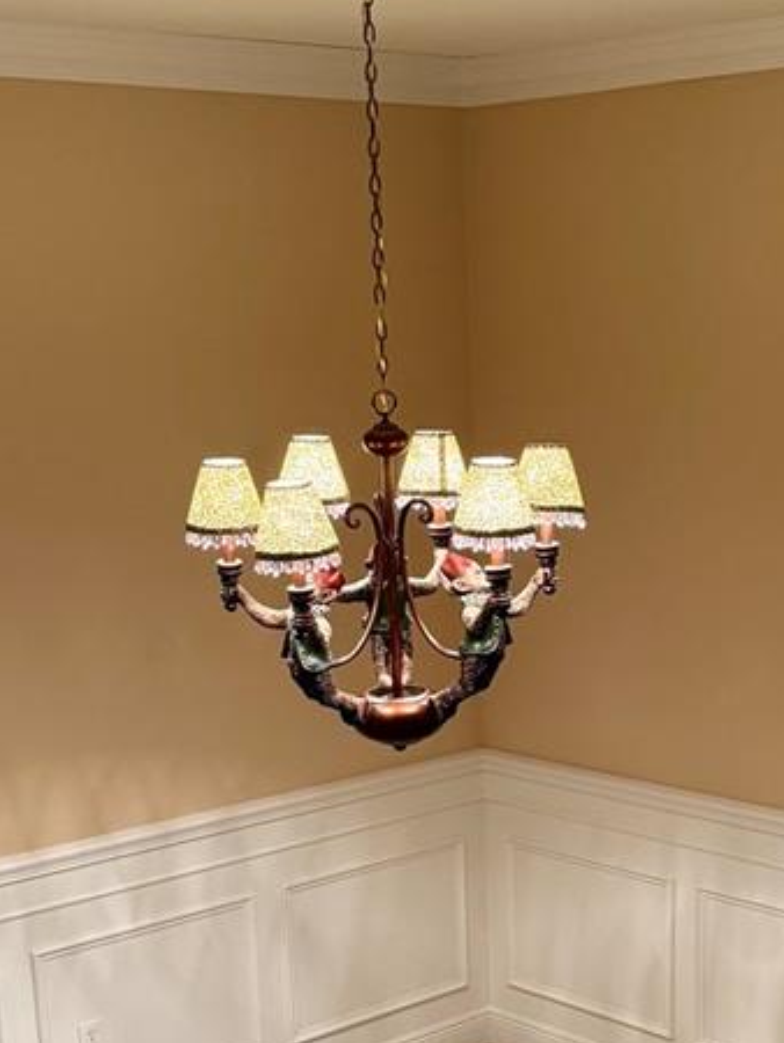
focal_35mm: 64
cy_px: 890
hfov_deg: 22.9
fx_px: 1931
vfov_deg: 29.3
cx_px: 503
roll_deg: +2.8
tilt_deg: -17.7
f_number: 1.78
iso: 320
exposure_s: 1/60
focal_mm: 6.76
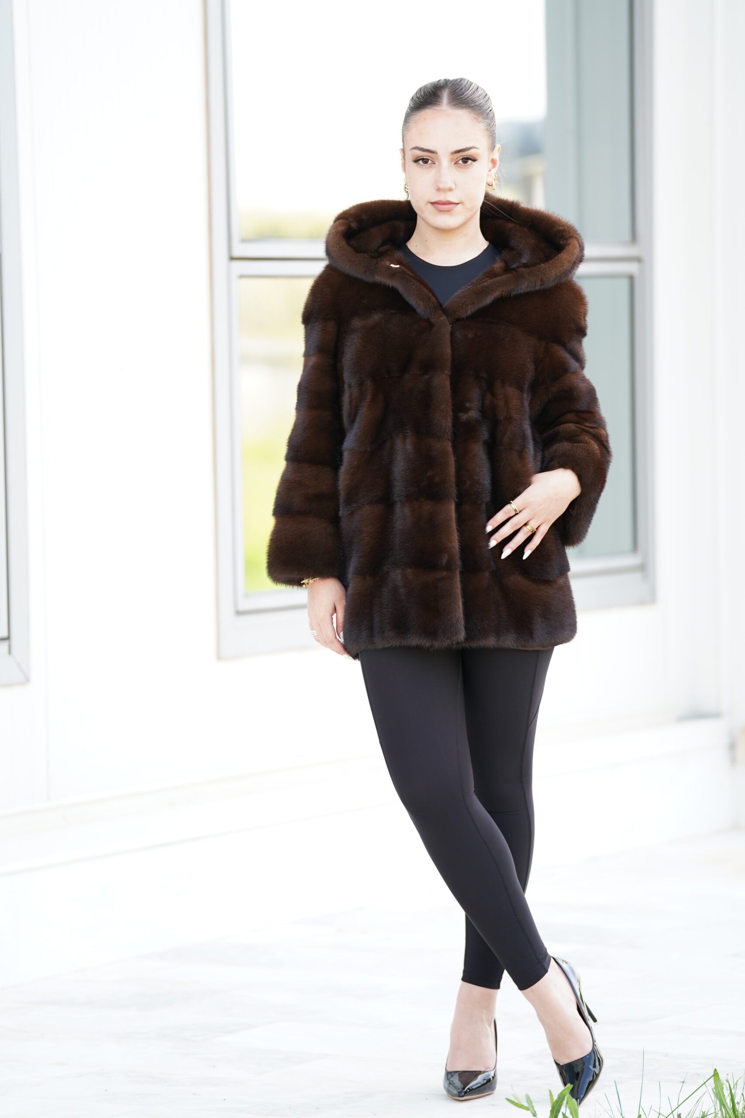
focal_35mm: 159
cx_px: 372
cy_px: 559
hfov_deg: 8.6
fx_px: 4935
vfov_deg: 12.9
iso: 250
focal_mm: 159
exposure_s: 1/250
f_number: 2.8
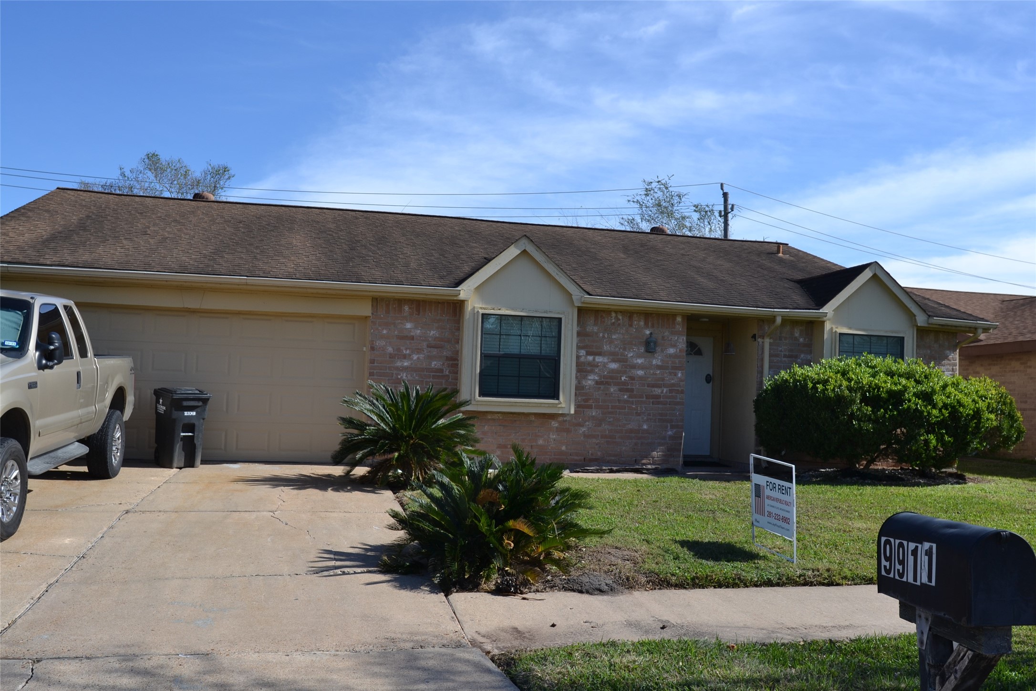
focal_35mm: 30
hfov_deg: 61.9
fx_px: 863
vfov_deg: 43.6
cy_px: 346
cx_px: 518
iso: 100
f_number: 7.1
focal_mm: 20
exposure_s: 1/200
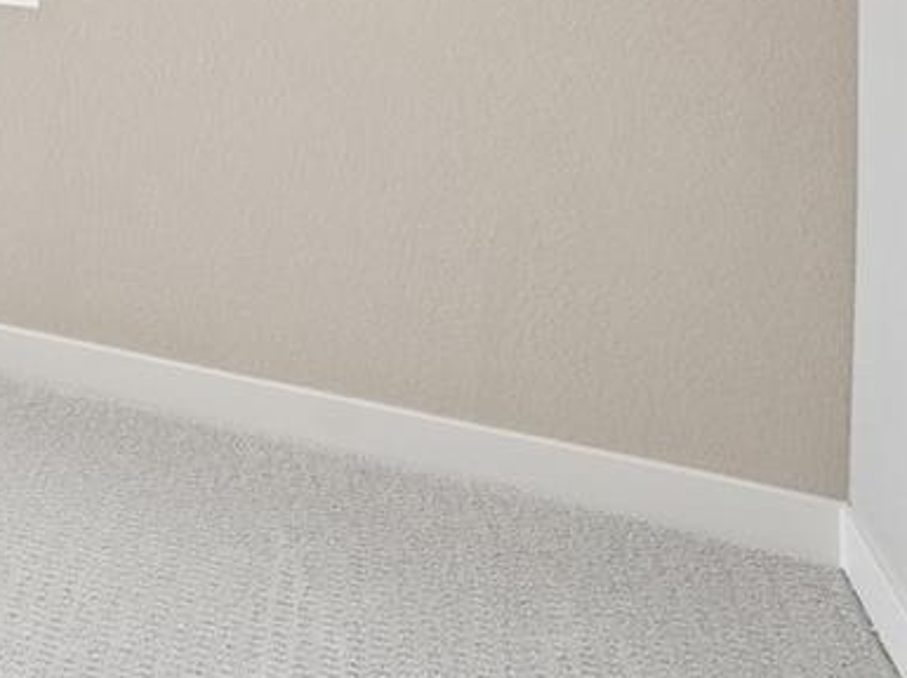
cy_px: -306
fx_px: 1466
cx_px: -671
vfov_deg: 22.1
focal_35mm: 56
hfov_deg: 22.5
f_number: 8
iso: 160
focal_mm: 14
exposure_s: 1/30
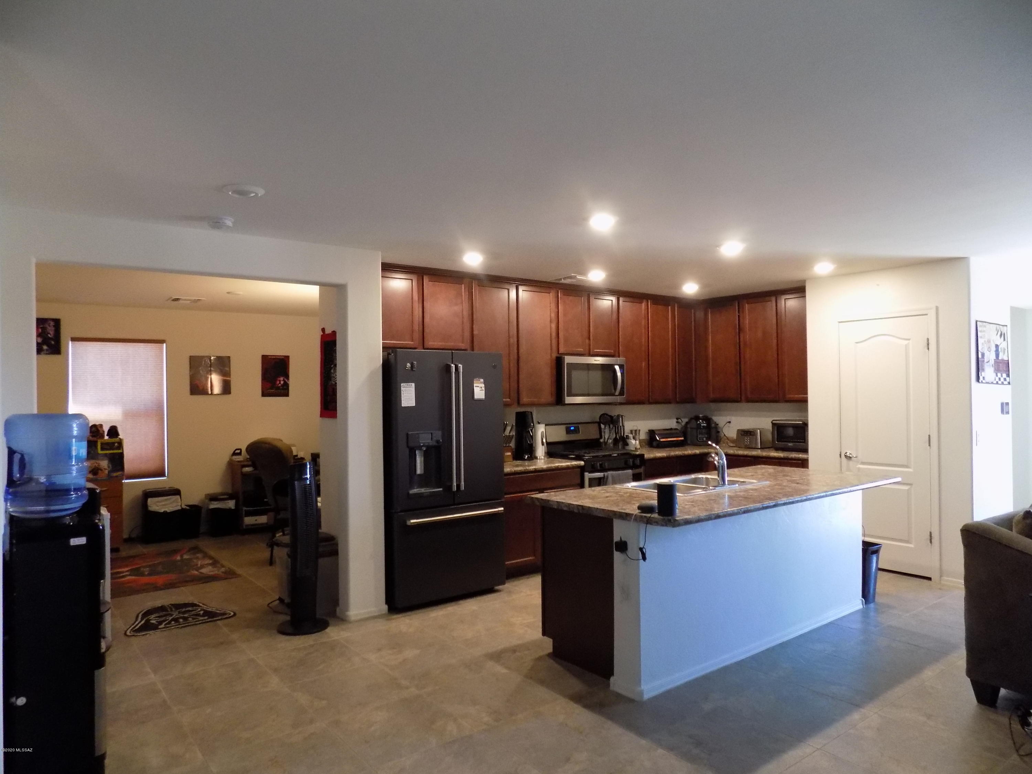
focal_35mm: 23
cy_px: 387
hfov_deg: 73.9
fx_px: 686
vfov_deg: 58.9
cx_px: 516
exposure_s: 1/30
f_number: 3.1
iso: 360
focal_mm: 4
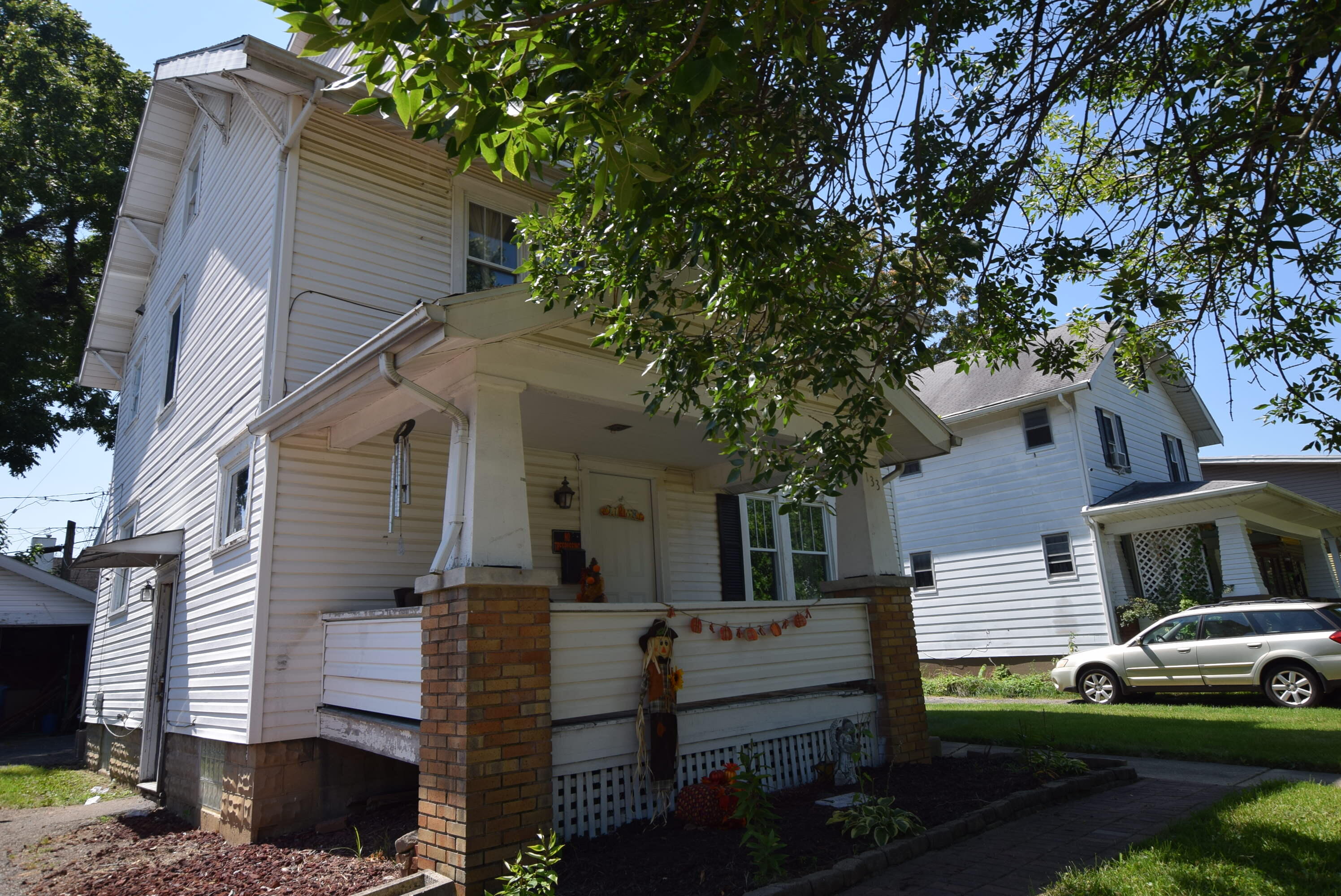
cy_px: 448
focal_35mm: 21
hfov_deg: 81.2
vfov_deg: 59.6
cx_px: 670
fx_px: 783
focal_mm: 14
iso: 200
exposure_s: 1/250
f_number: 8
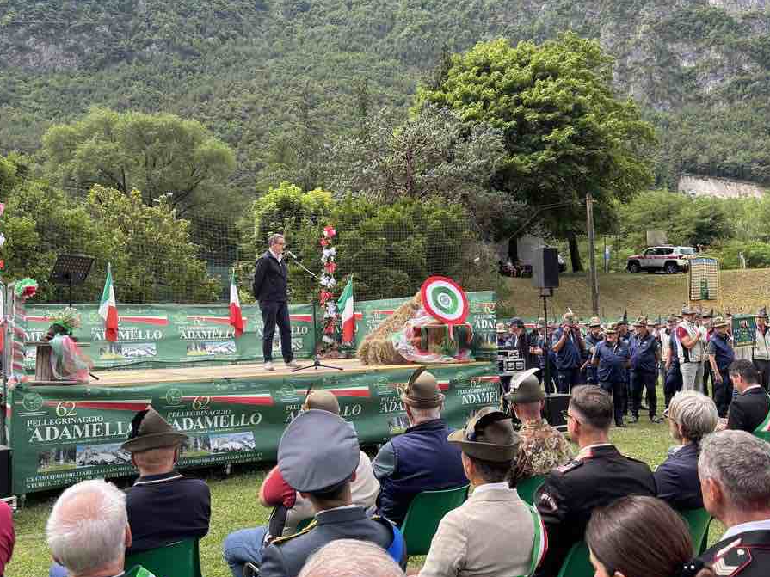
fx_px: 756
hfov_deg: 54.0
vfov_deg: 41.8
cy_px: 265
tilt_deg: +4.6
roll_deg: +1.7
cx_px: 387
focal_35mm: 34
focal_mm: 5.96
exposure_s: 1/604
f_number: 1.6
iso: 50
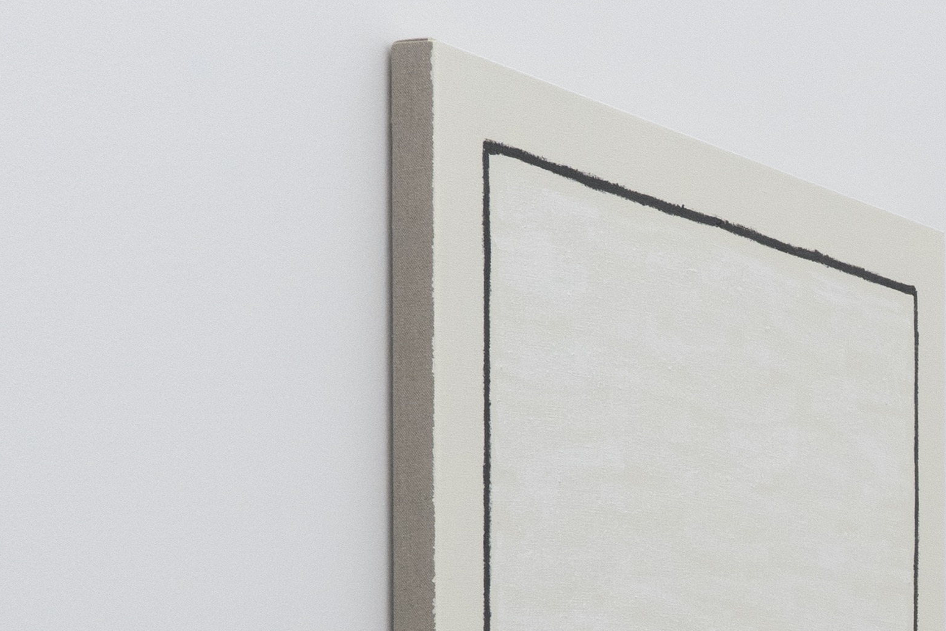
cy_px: 1010
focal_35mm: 151
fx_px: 3967
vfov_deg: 8.8
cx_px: 1672
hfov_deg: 12.5
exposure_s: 1/13
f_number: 10
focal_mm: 26
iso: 320
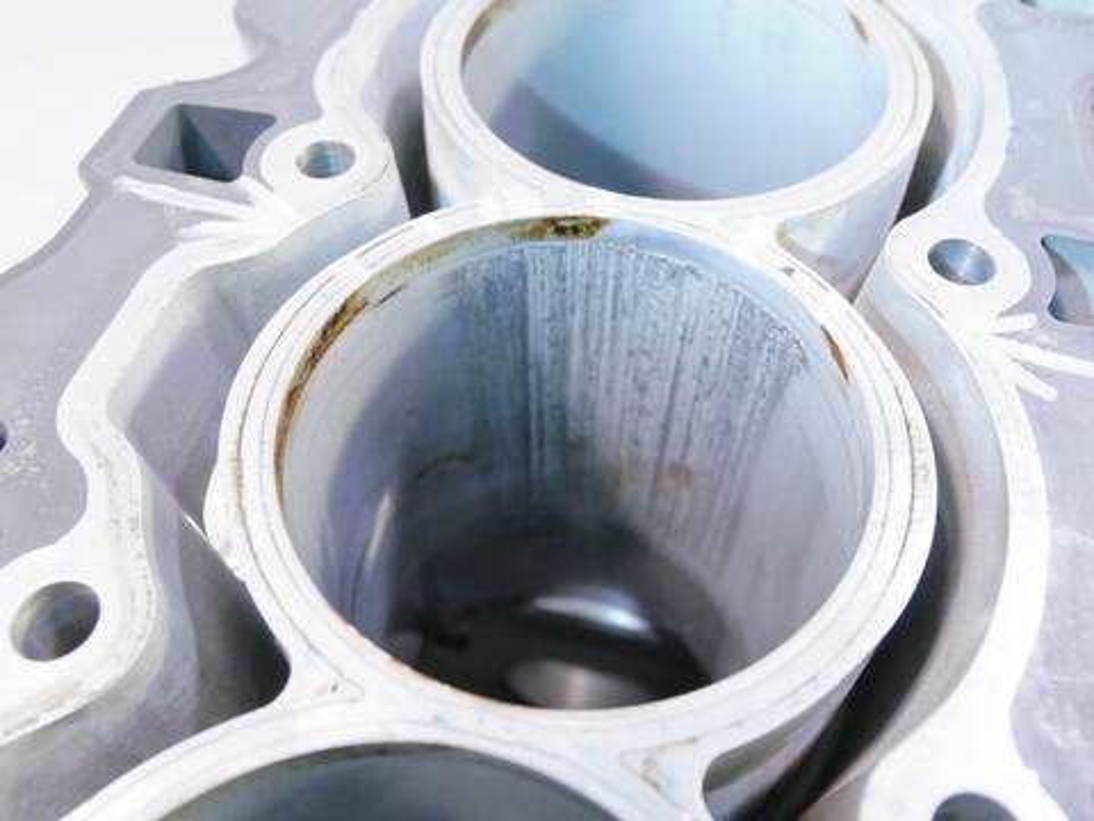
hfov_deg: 60.0
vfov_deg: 46.8
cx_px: 547
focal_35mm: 30
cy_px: 410
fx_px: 948
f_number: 3.7
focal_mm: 15
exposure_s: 1/60
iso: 1000
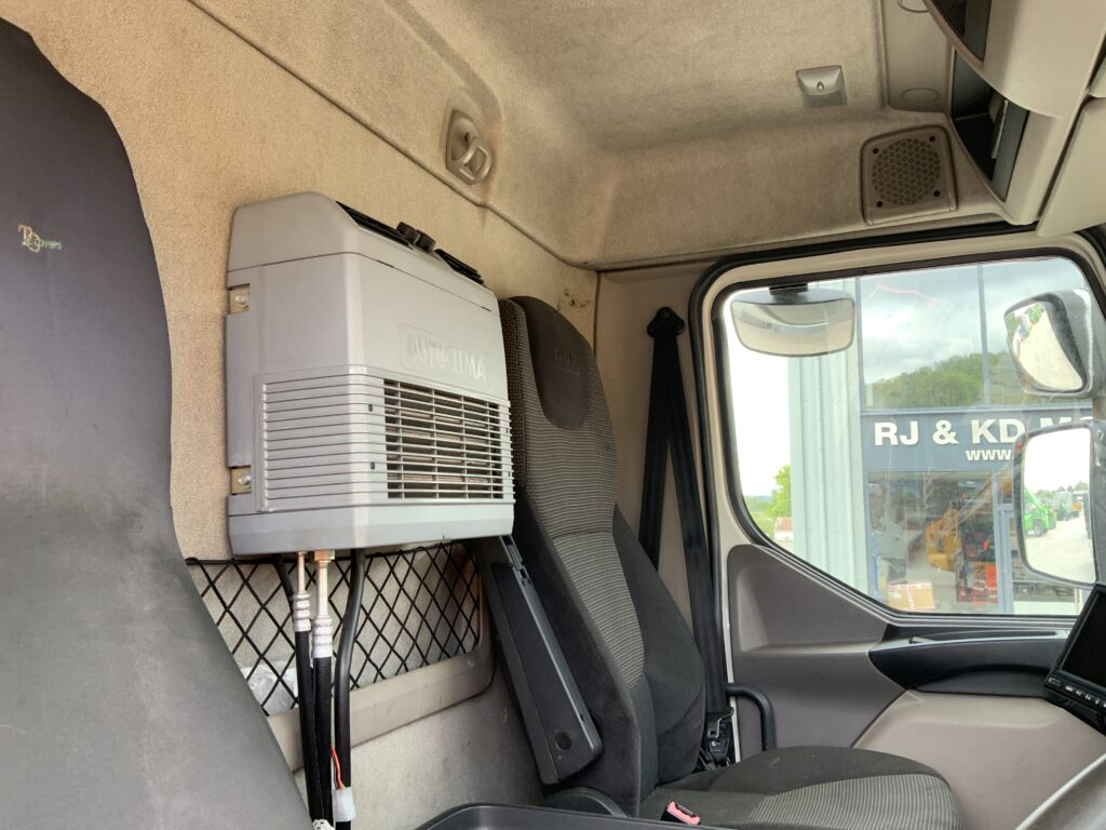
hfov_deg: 61.7
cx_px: 553
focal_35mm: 29
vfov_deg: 48.2
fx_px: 927
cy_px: 415
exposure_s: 1/122
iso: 32
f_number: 1.8
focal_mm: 3
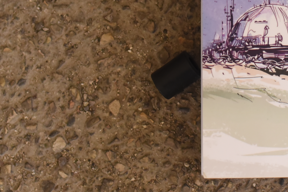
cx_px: 318
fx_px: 1152
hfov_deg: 13.9
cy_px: -26
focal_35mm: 144
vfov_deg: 9.4
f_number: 3.5
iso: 2000
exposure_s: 1/3200
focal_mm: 50
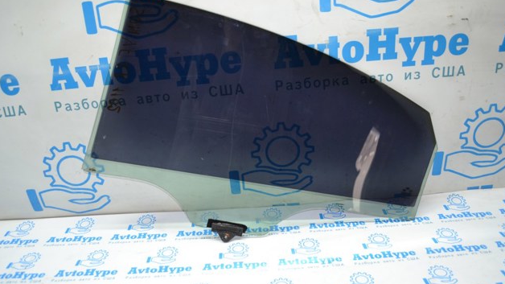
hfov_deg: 61.0
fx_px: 428
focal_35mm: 32
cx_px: 253
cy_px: 138
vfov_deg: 36.7
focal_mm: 20
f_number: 4
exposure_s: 1/100
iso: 400
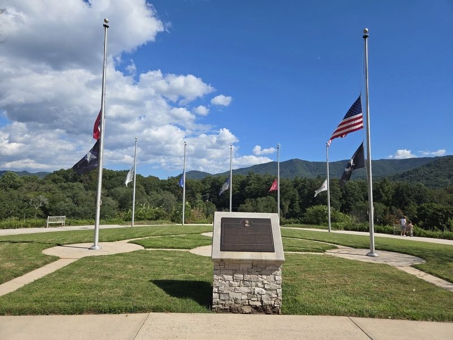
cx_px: 226
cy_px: 170
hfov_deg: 73.9
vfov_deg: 58.9
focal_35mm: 23
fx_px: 301
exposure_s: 1/2483
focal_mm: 5.4
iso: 25
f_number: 1.8
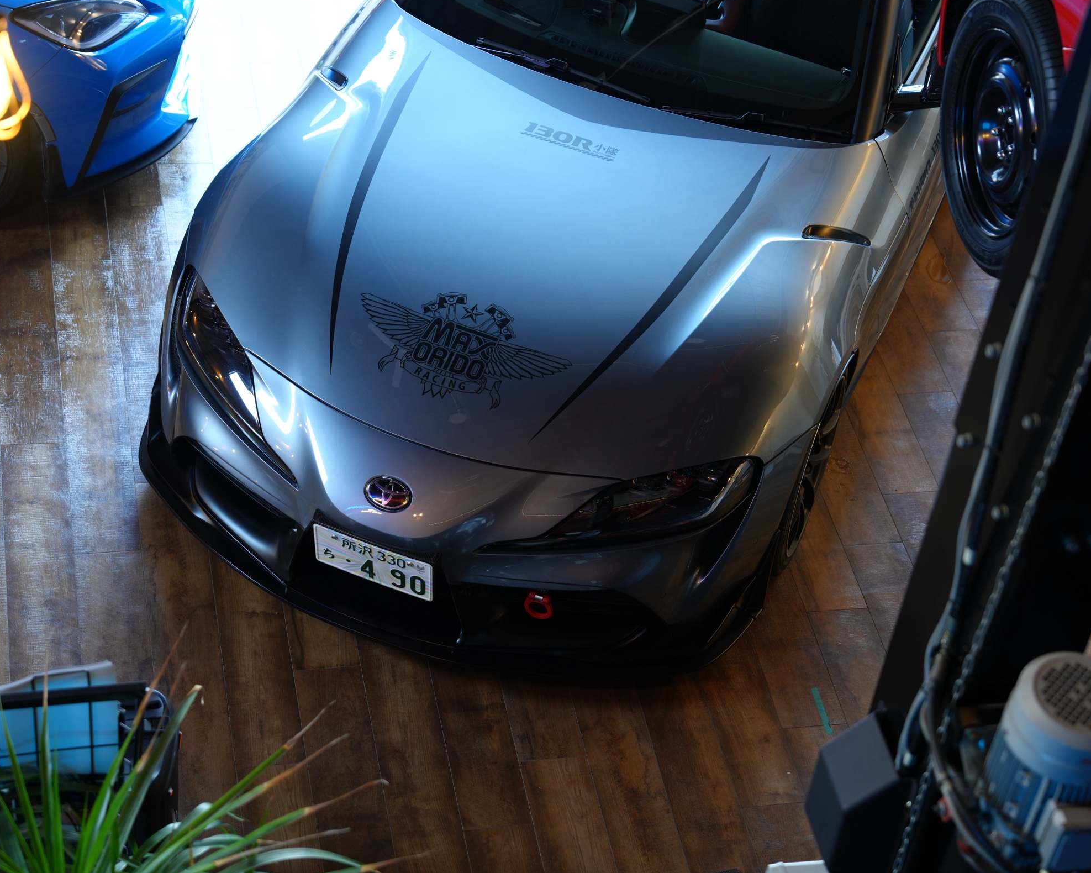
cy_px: 434
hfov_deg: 26.1
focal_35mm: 73
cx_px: 496
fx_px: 2357
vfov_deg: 21.0
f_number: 3.2
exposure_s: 1/15
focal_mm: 64
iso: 400
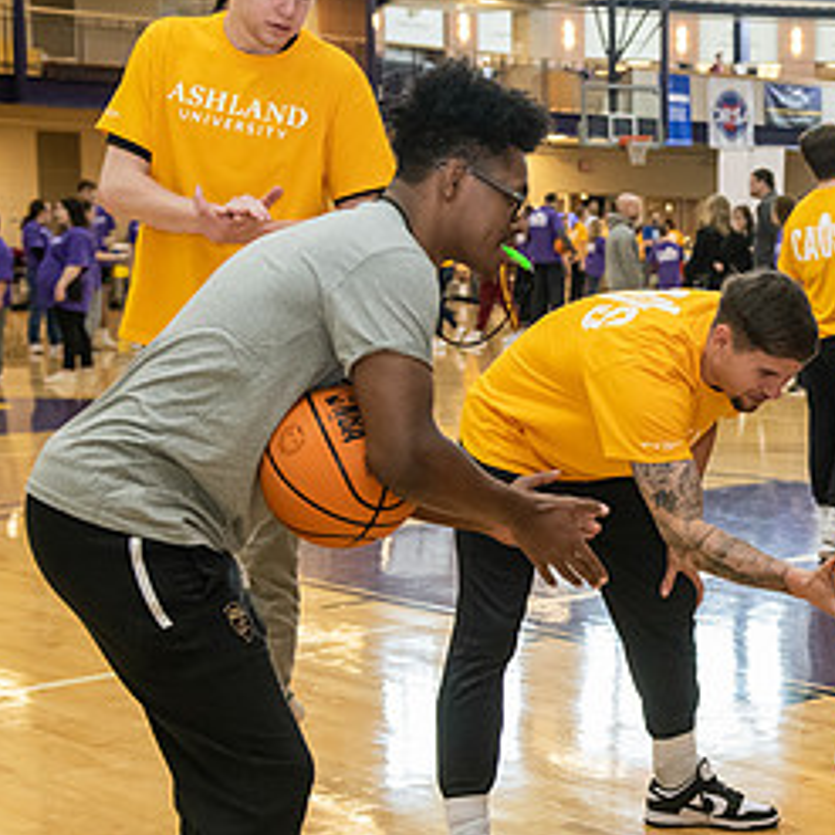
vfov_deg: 22.8
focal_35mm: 76
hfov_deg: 22.0
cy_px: 441
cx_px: 811
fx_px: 2074
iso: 2500
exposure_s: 1/200
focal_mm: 38
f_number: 3.5
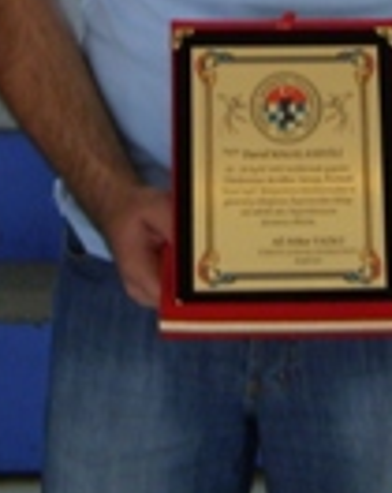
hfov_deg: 13.0
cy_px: -129
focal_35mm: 118
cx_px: 250
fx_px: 1717
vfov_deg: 15.6
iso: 139
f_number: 2.8
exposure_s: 1/15
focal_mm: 5.8
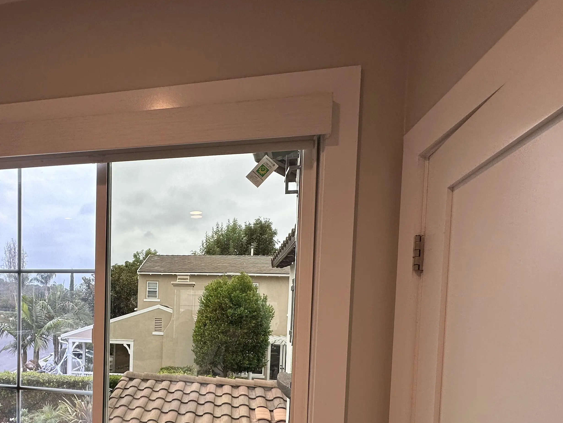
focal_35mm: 23
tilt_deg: -2.9
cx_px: 150
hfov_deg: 69.7
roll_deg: -1.2
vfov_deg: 55.4
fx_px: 374
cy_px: 328
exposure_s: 1/120
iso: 50
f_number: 2.2
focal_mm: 2.22
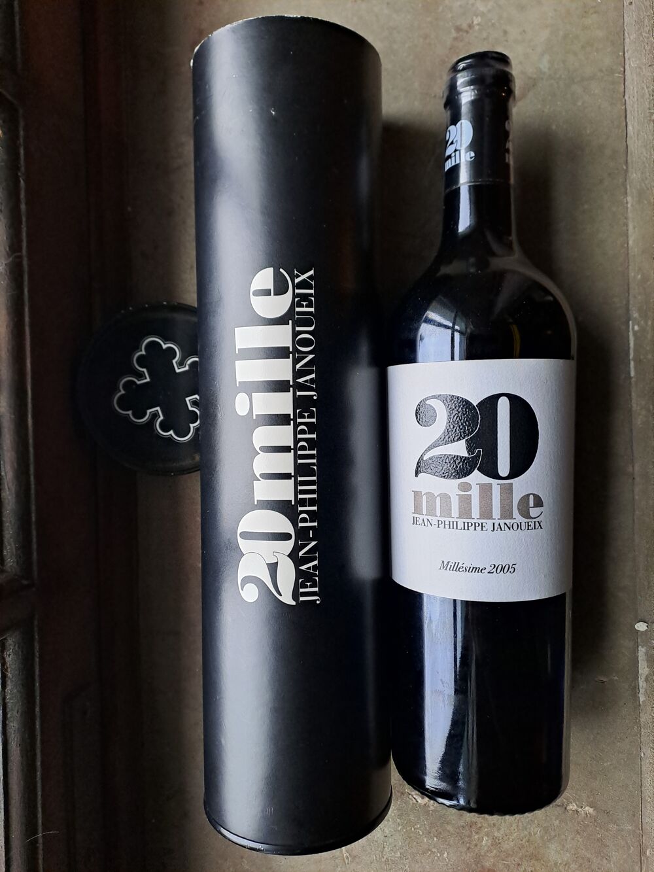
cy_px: 436
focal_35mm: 25
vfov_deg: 69.4
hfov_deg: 54.9
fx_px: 630
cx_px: 327
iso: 250
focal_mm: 4.65
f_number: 1.8
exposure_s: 1/50
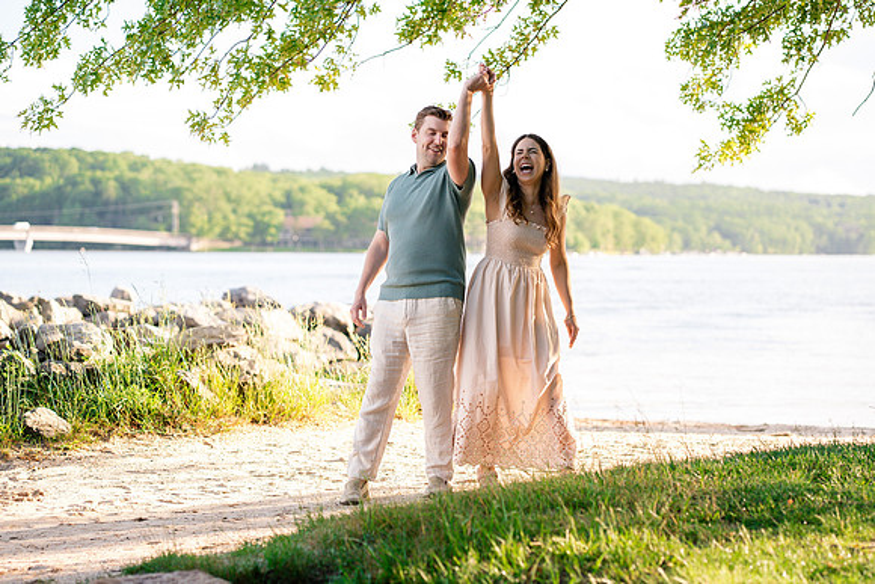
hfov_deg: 23.2
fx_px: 2132
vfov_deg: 15.6
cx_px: 438
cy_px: 292
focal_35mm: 88
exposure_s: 1/1000
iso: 800
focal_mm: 85
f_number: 3.2
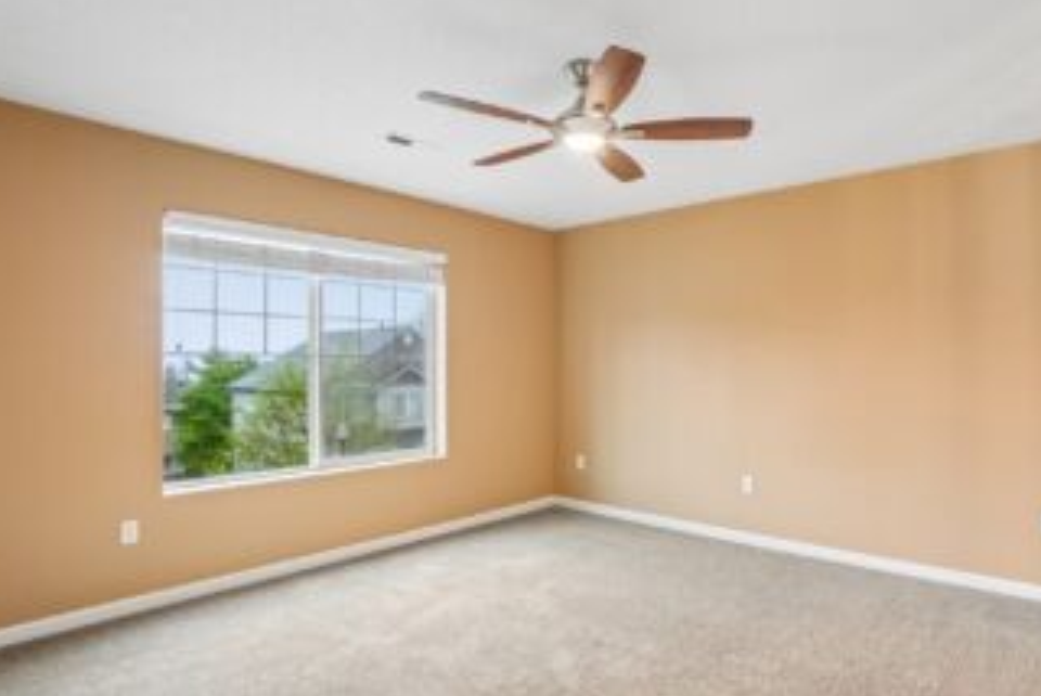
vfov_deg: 62.0
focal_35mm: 20
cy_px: 356
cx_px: 579
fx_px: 579
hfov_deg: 83.6
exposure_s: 1/8
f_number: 8
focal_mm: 16
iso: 400
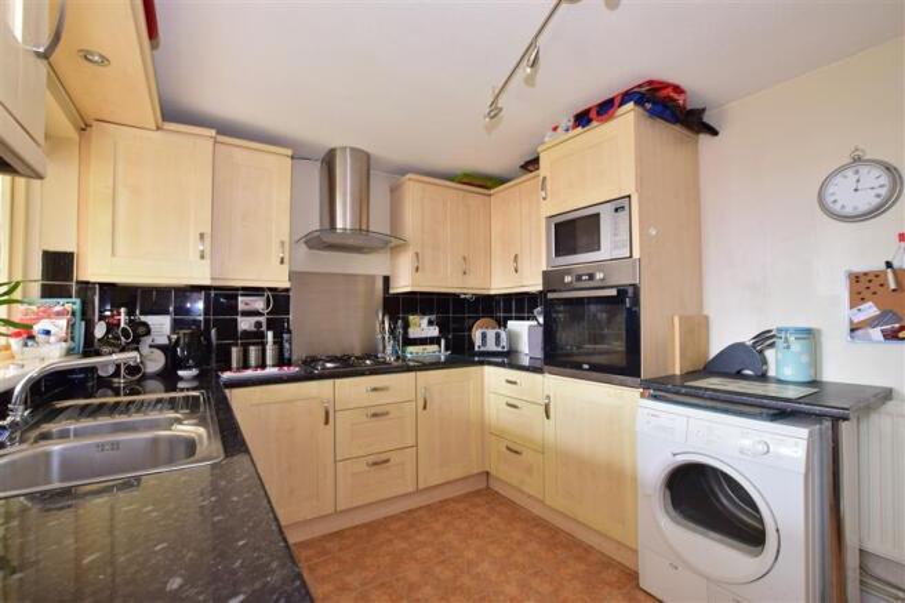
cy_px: 302
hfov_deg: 100.4
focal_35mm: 15
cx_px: 452
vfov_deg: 77.3
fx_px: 377
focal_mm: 10
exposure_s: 1/1.3
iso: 400
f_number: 7.1
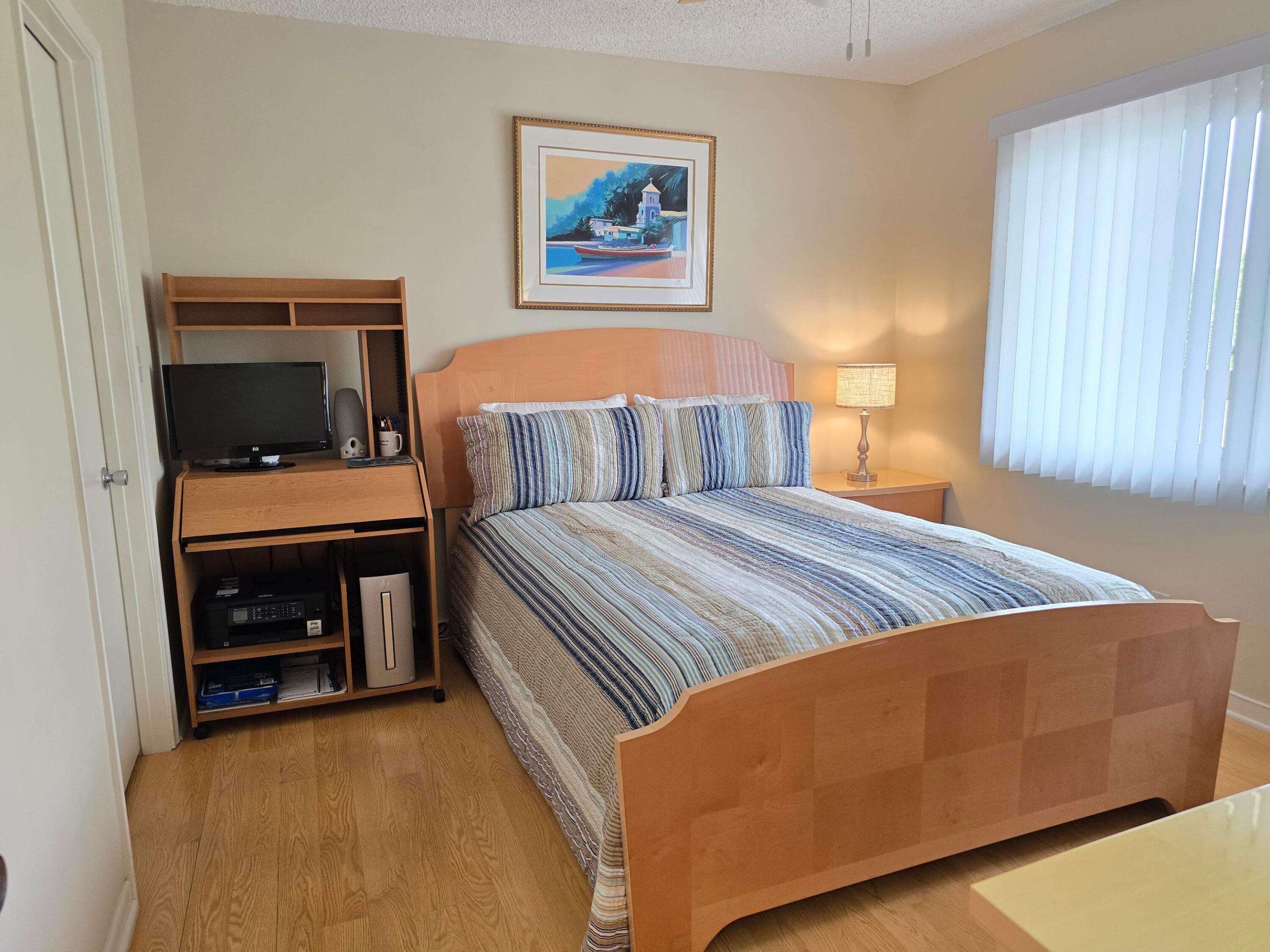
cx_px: 635
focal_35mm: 23
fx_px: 844
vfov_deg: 58.9
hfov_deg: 73.9
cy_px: 476
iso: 250
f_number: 1.7
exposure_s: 1/120
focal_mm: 6.3
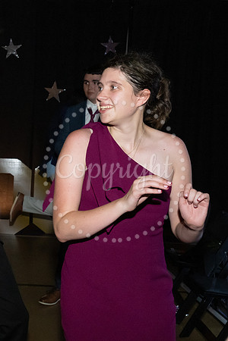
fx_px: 529
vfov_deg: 35.8
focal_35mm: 56
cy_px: 154
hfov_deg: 23.1
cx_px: -11
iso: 6400
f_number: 5.6
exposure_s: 1/100
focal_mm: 30
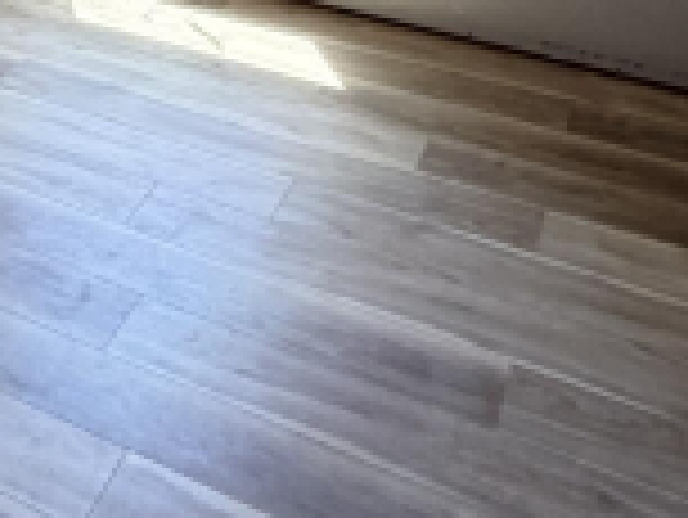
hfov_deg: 28.7
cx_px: -70
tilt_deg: -19.0
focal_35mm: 61
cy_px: -153
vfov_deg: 21.7
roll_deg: +0.1
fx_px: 1213
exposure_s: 1/121
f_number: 2.2
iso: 250
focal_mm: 2.22
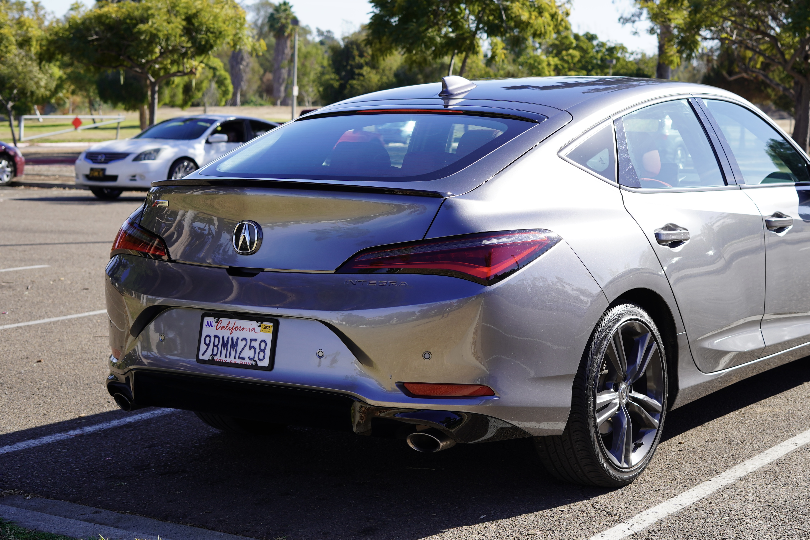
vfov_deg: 20.6
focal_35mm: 66
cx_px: 511
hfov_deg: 30.4
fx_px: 1485
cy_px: 221
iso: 100
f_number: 5
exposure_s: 1/320
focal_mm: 50
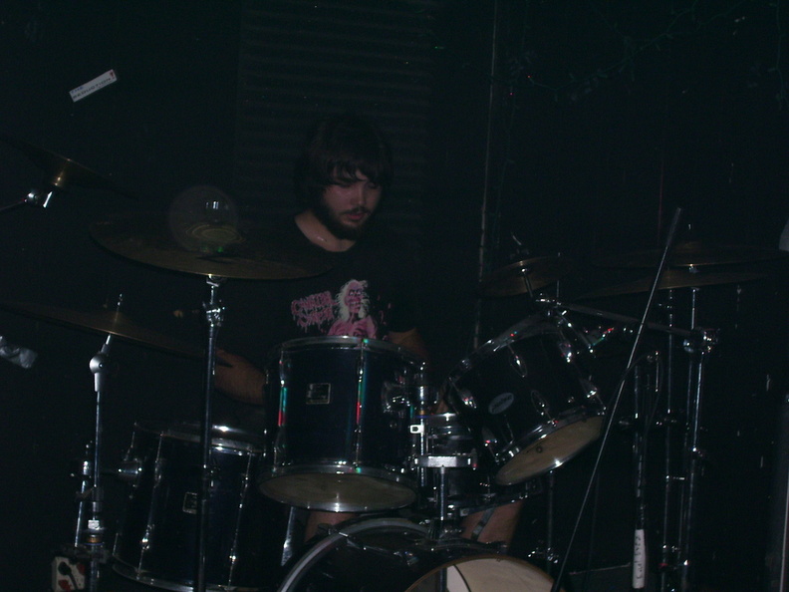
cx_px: 394
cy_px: 296
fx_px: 1869
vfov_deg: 18.0
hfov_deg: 23.8
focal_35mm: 82
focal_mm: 13.5
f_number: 4.1
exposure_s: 1/90
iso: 125
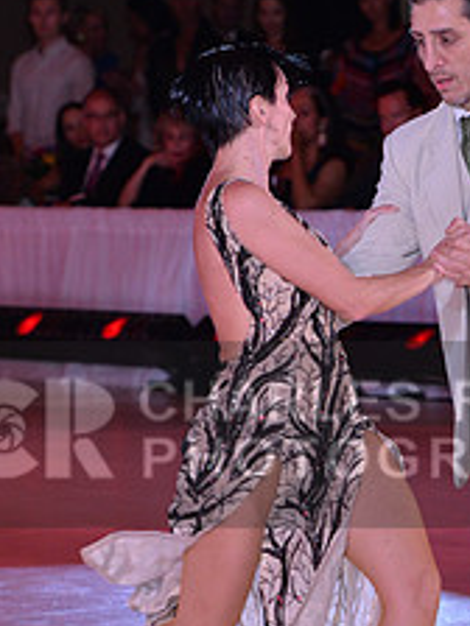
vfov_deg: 5.9
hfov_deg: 4.4
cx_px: 312
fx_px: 6083
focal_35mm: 336
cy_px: 436
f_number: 5.6
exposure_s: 1/250
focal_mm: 135
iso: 2000
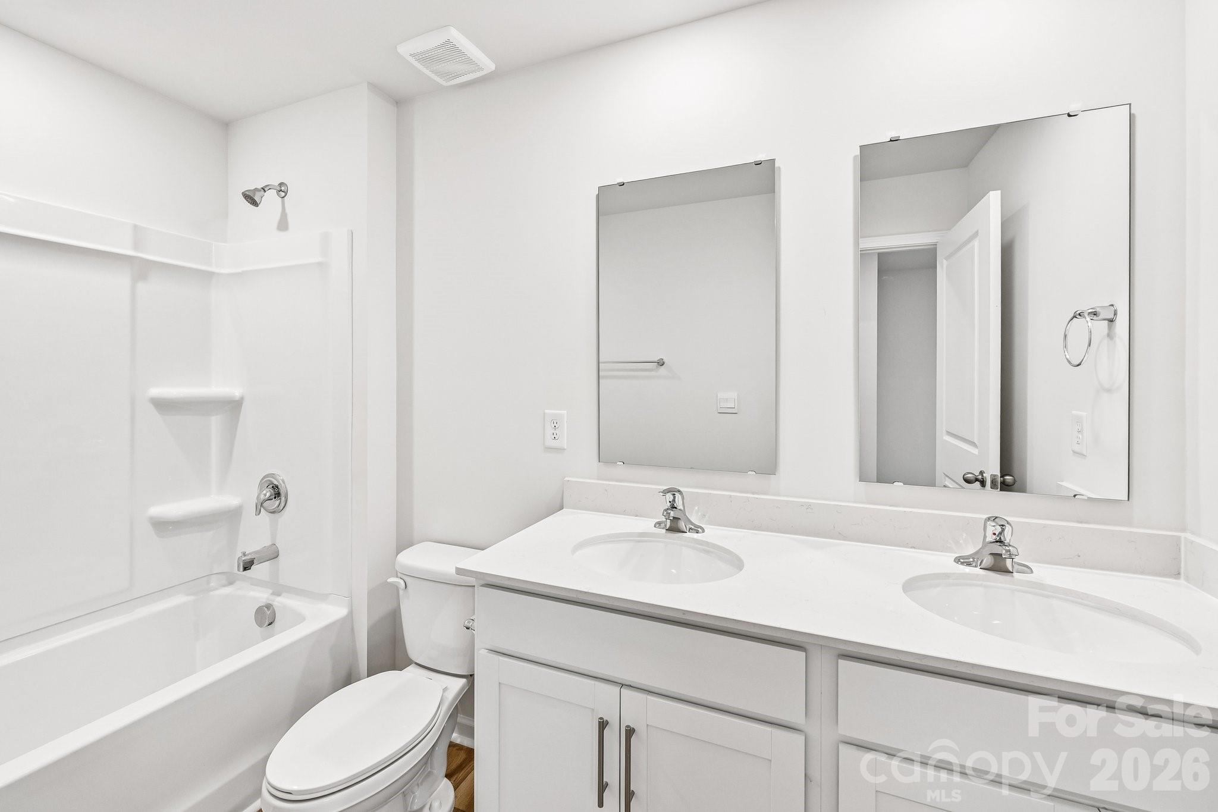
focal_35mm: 14
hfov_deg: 104.3
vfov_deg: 81.2
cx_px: 609
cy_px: 406
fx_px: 474
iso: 180
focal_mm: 14
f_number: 8
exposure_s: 1/15
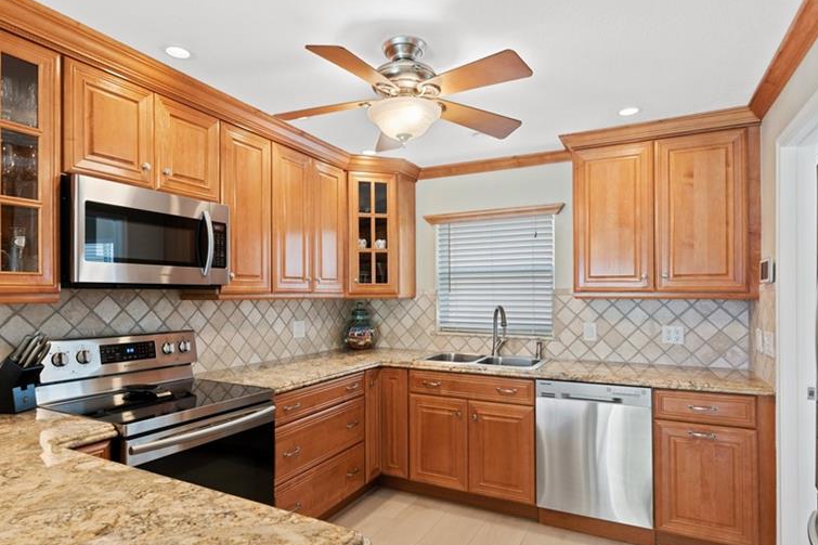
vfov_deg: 64.3
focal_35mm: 19
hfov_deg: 86.9
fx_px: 432
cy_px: 307
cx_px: 399
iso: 160
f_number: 7.1
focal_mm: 14
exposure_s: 1/2.5
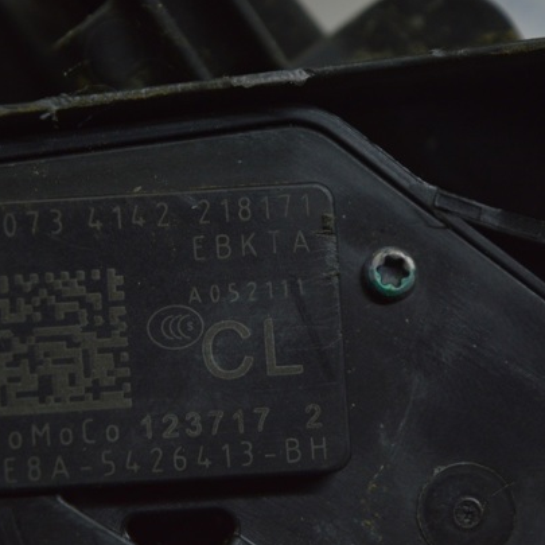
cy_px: 278
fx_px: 1971
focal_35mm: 111
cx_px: 168
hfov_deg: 15.7
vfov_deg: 15.7
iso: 400
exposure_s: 1/60
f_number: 5.6
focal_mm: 55
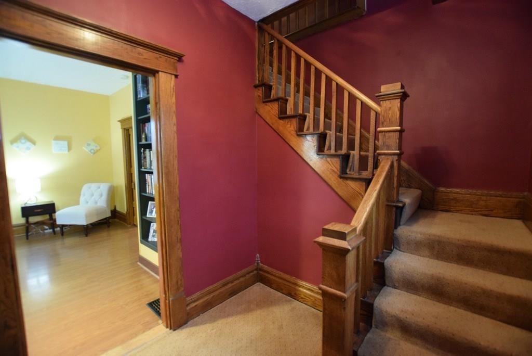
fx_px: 222
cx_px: 266
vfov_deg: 77.4
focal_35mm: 15
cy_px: 178
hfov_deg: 100.4
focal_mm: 10
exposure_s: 1/60
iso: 3200
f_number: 3.5
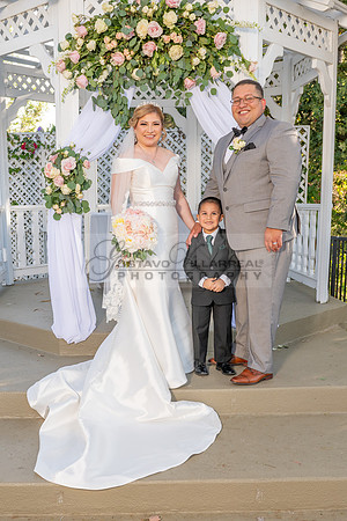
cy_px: 291
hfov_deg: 33.1
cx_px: 130
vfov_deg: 48.2
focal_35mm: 40
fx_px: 580
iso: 250
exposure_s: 1/200
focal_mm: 24
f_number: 4.5
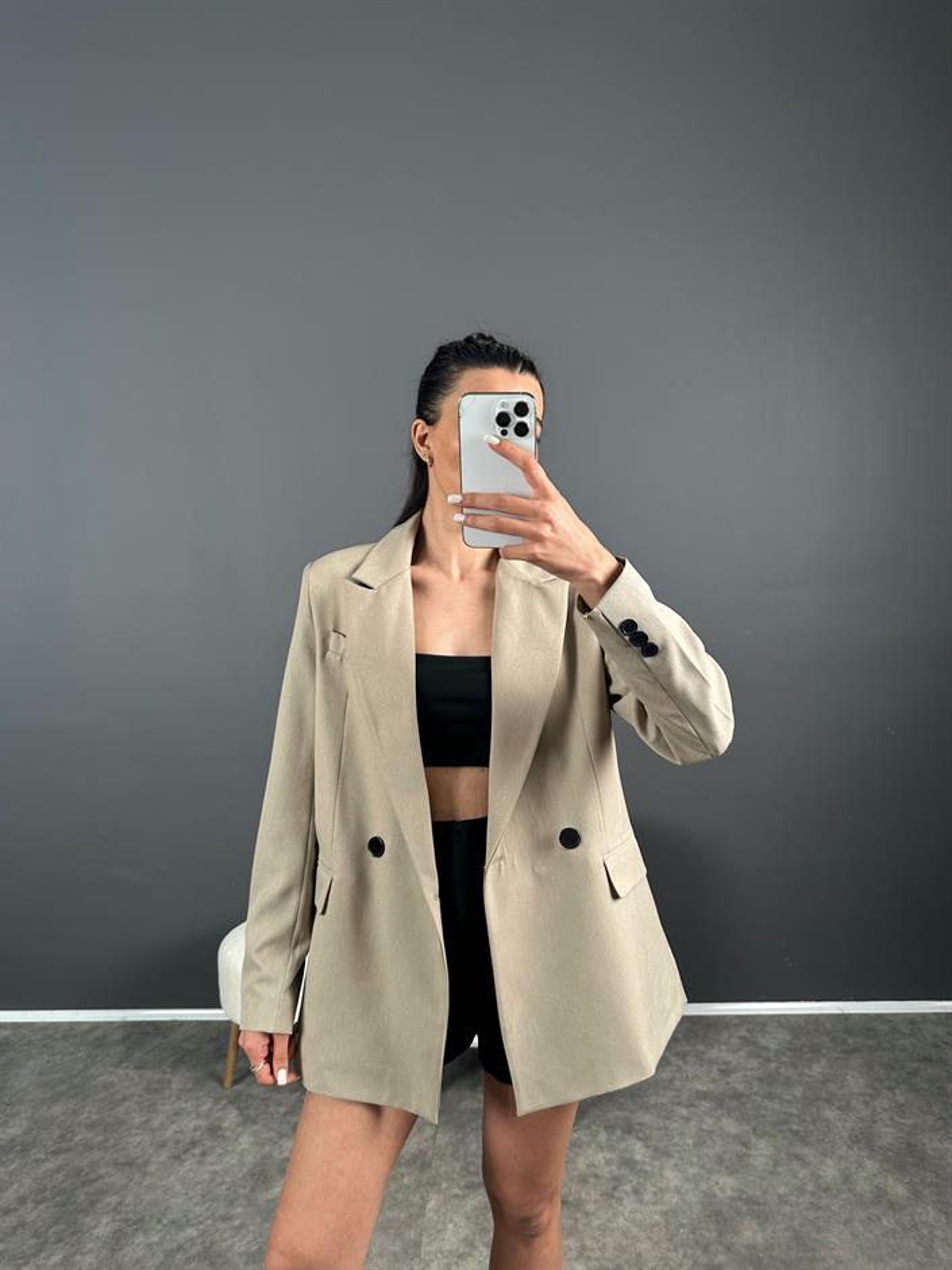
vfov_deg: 71.6
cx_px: 476
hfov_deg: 56.8
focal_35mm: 24
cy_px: 635
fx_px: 880
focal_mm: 6.86
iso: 80
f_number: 1.78
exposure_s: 1/121
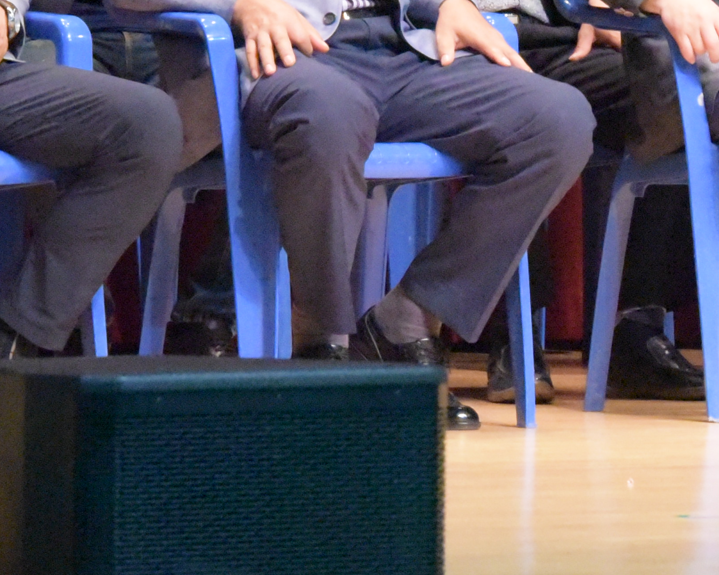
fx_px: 10044
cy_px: -157
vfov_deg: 3.3
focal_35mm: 472
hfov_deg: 4.1
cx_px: 615
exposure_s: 1/250
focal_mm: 135
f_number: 10
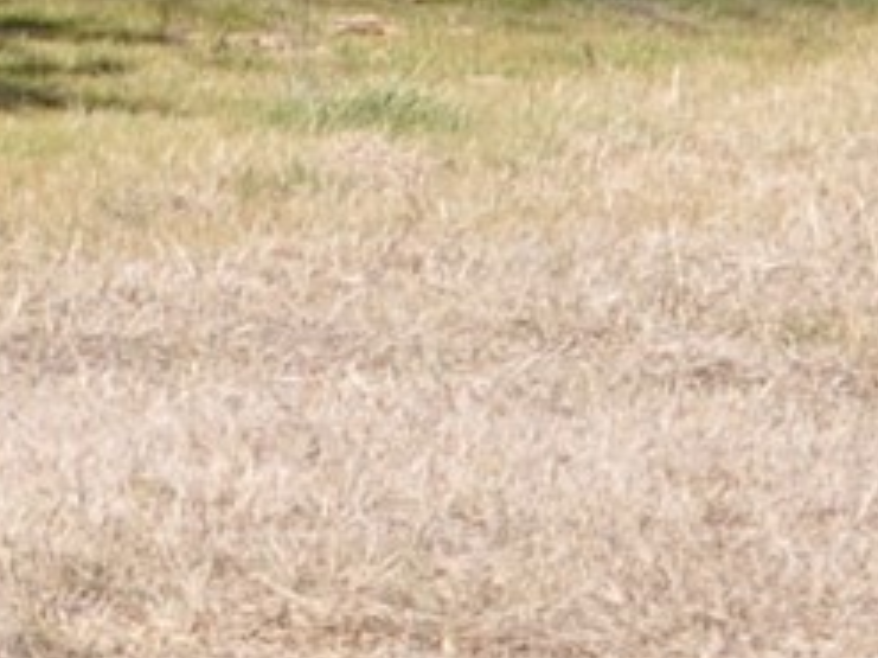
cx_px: -409
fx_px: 12220
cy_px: -770
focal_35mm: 482
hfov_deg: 4.1
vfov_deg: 3.1
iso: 200
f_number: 9
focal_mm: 38
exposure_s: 1/320
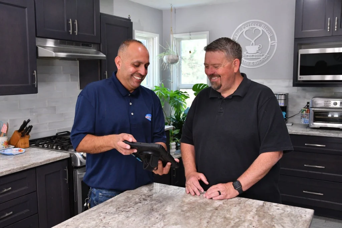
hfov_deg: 53.1
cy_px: 114
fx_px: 342
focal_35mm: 36
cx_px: 171
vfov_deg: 36.9
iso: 1000
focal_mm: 24
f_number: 3.5
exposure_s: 1/320
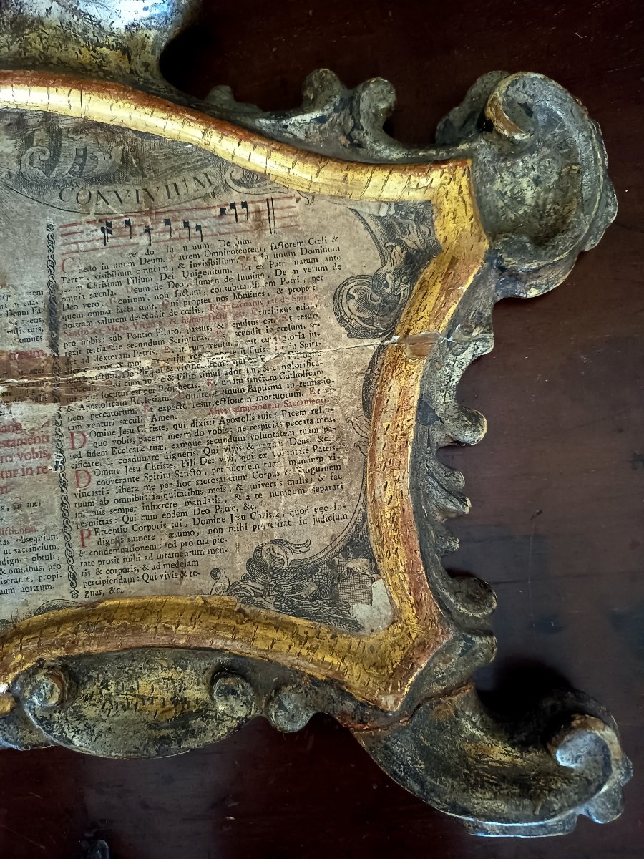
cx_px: 322
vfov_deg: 71.6
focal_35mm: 24
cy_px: 430
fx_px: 595
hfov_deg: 56.8
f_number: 1.7
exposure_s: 1/14.3
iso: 5112
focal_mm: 5.24
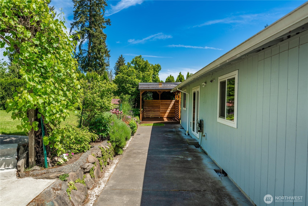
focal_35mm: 24
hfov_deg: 73.7
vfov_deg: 53.1
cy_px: 103
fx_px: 205
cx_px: 154
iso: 100
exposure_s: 1/200
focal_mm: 24
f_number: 7.1
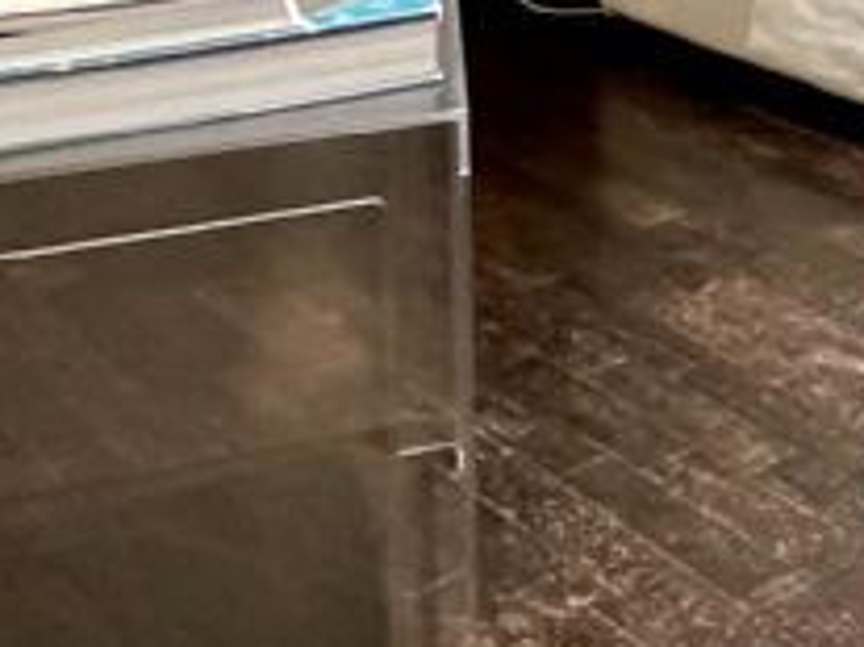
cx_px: 1365
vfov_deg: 14.3
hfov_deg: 19.0
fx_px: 2195
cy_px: -607
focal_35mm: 88
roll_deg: +0.0
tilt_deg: -2.0
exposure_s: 1/50
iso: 320
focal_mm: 2.22
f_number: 2.2
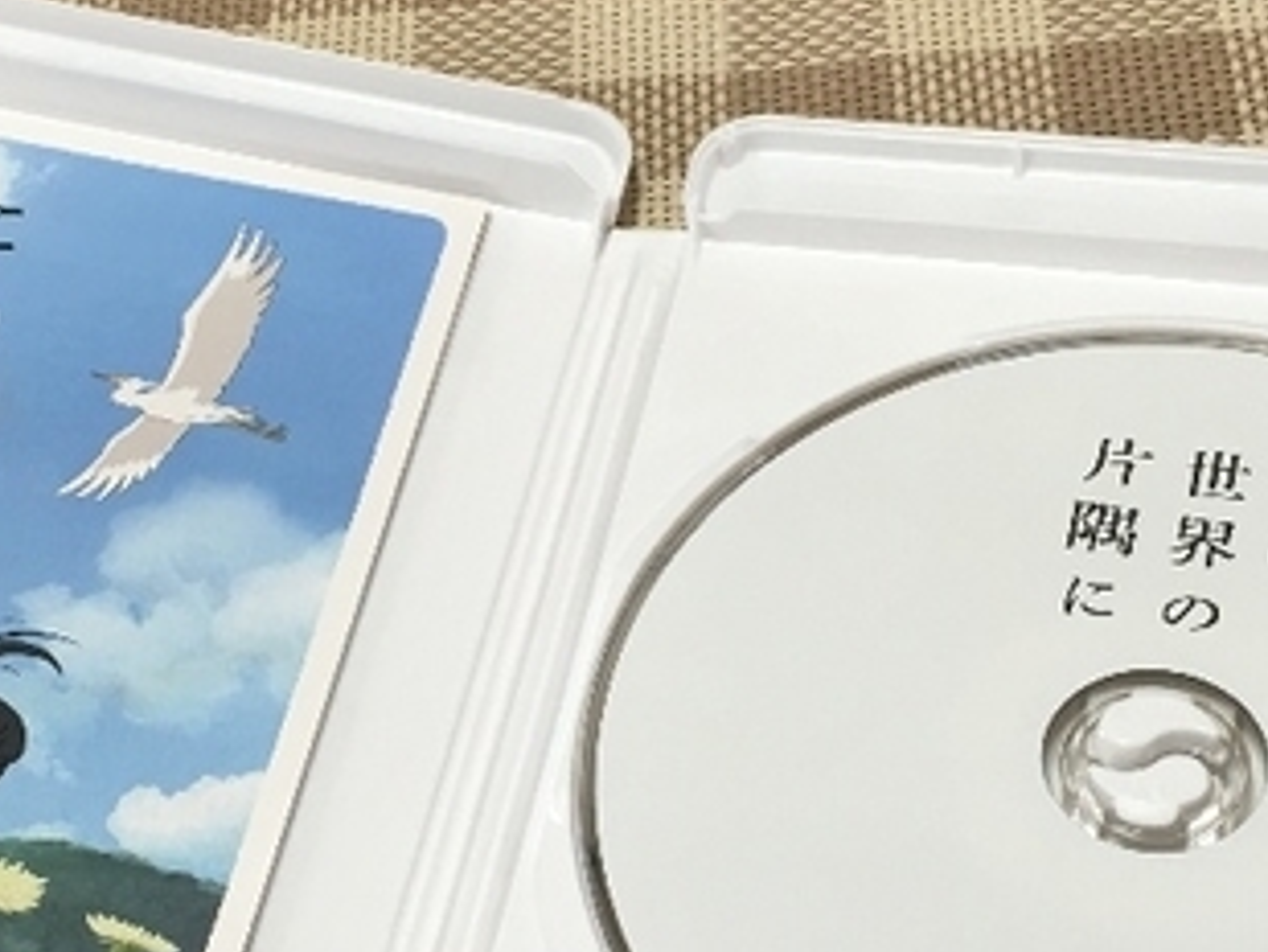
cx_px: 529
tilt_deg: -54.5
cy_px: 702
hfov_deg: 25.9
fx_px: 2748
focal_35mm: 75
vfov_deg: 19.5
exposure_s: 1/30
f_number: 2.2
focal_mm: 4.15
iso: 25
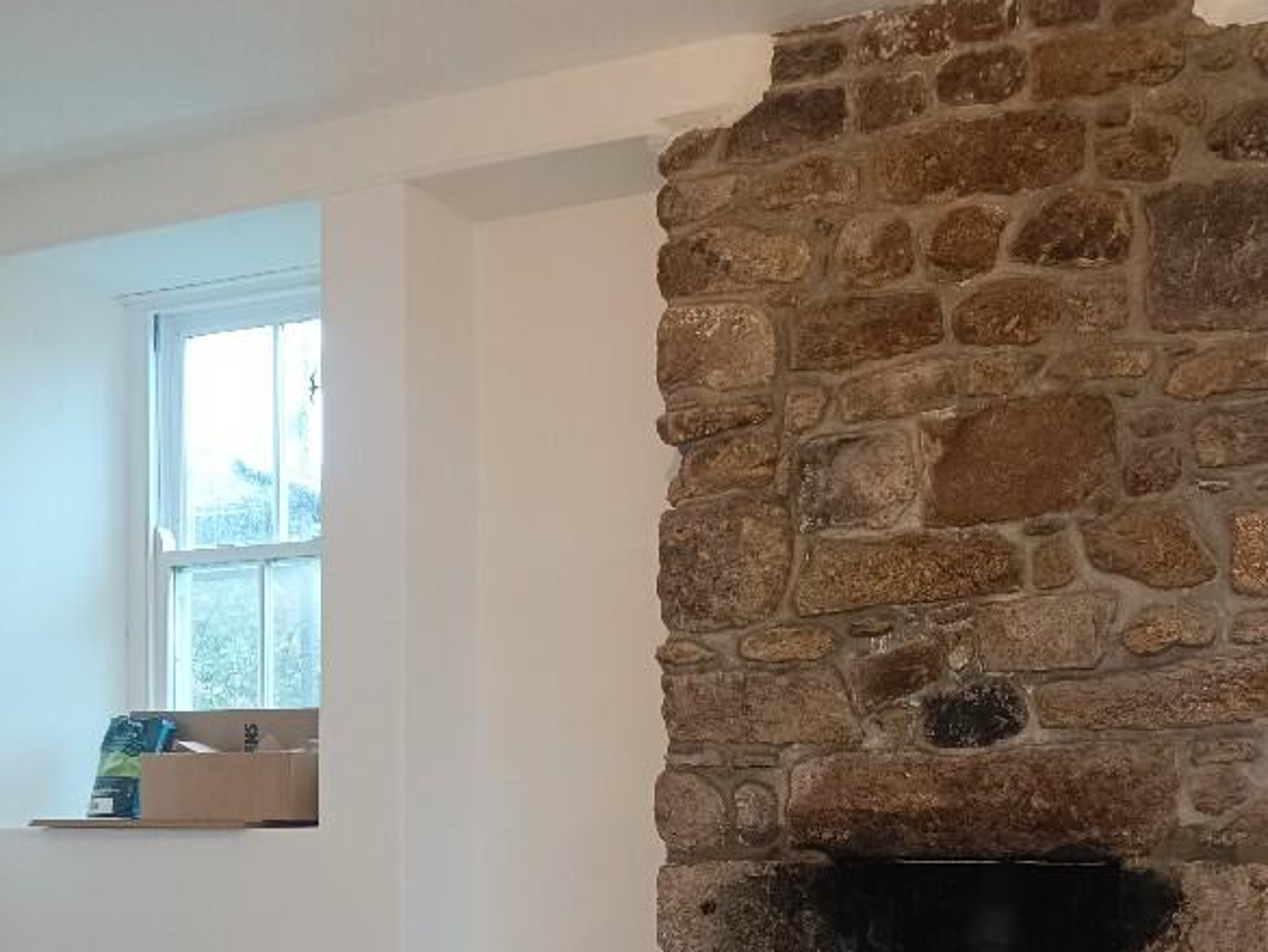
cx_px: 765
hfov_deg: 44.5
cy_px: 811
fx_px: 1539
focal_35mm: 42
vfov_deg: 33.0
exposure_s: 1/50.1
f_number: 1.88
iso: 667
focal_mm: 5.59
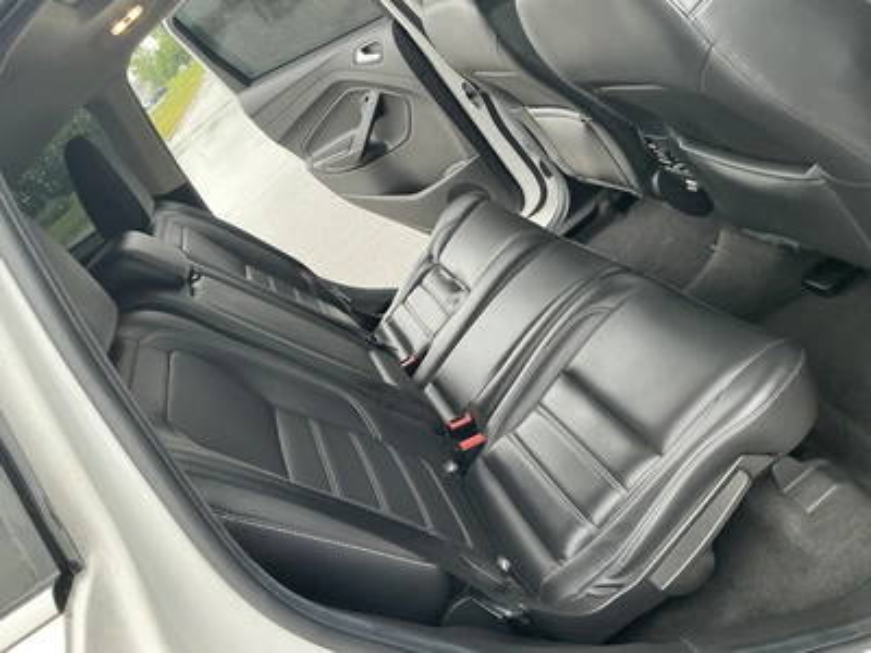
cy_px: 326
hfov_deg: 63.4
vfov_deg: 49.7
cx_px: 436
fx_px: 705
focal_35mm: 28
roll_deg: +43.7
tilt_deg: -25.6
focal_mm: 3
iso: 64
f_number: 1.8
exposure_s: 1/63
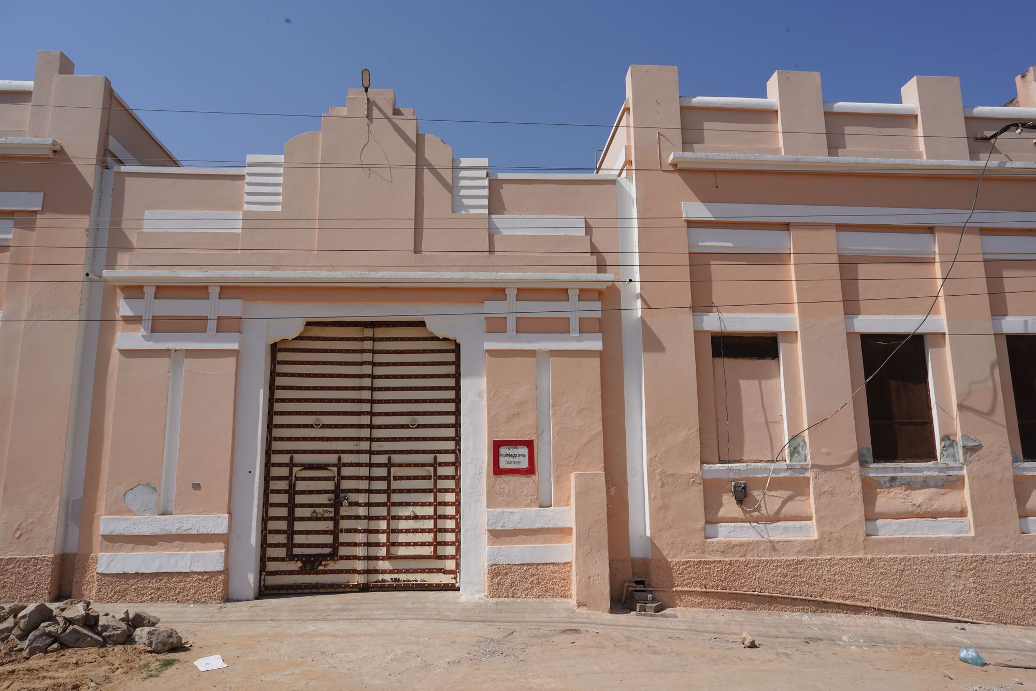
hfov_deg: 73.7
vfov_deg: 53.1
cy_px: 346
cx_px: 518
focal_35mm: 24
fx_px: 691
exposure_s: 1/125
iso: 100
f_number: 18
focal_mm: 24
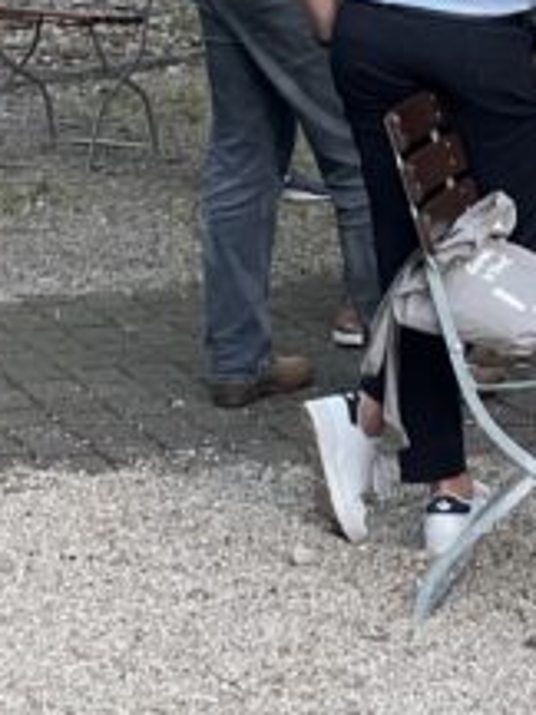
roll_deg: +1.2
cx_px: 218
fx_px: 3819
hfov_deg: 8.0
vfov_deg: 10.5
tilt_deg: -2.7
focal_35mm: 185
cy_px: -149
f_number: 2
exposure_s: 1/100
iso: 200
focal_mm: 6
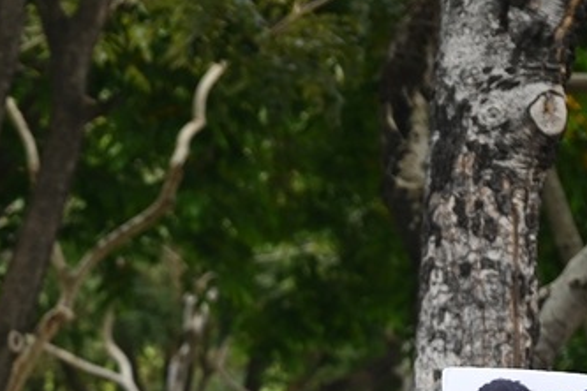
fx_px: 4875
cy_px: 667
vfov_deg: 4.6
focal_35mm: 299
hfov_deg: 6.8
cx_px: -402
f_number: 4
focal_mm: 83
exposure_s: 1/250
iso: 250
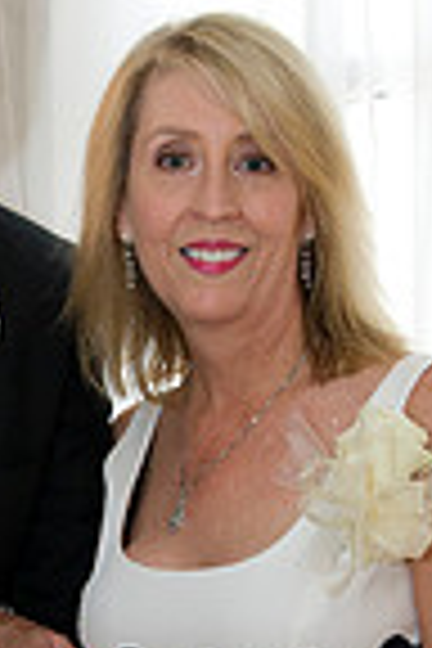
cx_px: 7
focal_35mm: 109
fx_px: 1962
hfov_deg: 12.4
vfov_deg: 18.3
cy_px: 648
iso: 1250
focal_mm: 35
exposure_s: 1/100
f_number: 4
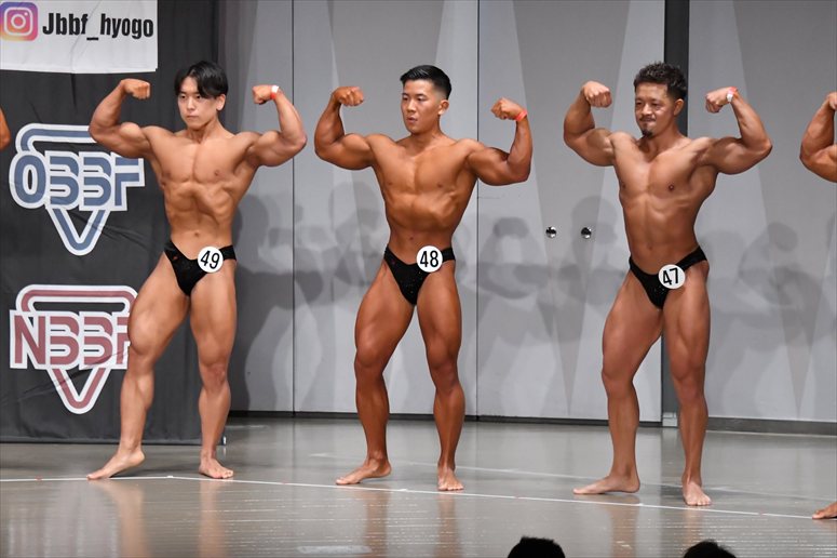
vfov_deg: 6.8
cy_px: 279
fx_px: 4694
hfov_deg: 10.2
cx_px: 418
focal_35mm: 202
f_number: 5.6
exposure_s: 1/400
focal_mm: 135
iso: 6400
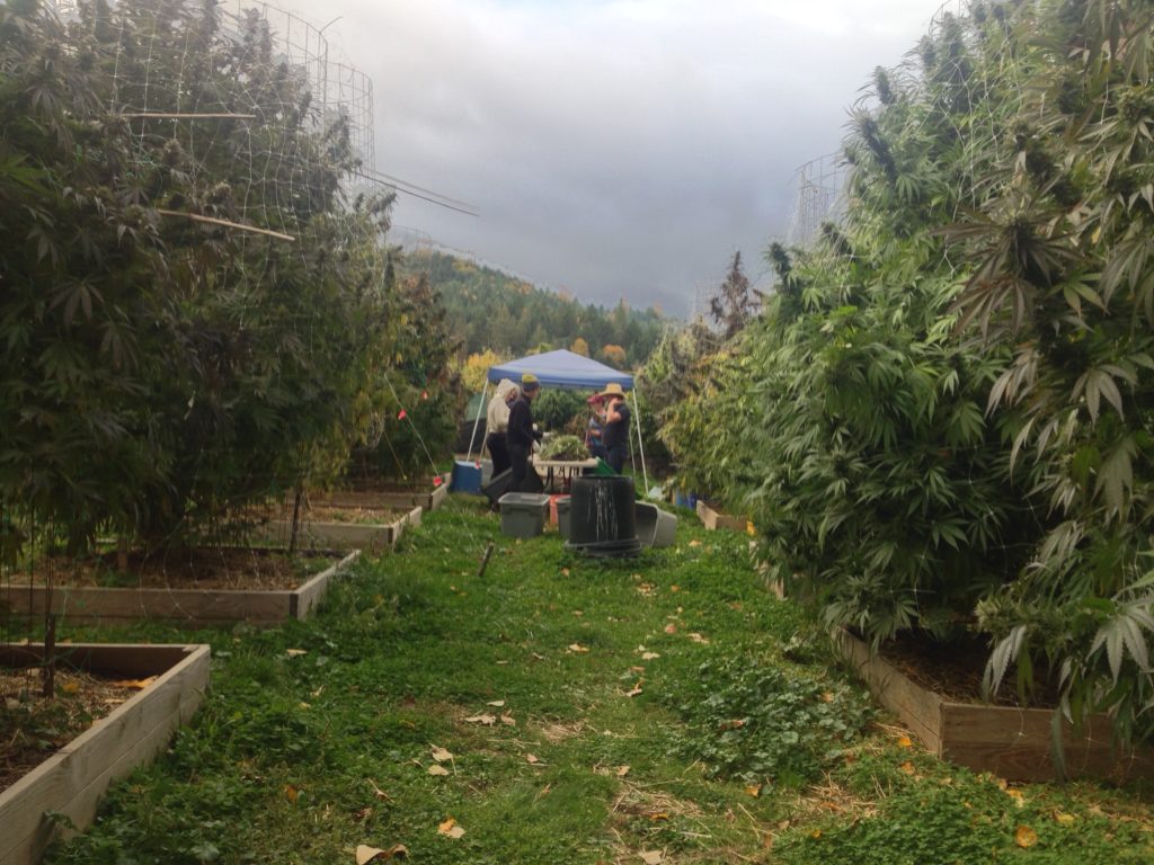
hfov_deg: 55.4
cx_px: 577
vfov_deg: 42.9
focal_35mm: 33
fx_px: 1100
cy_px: 432
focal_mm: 4.12
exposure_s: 1/120
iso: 50
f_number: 2.4
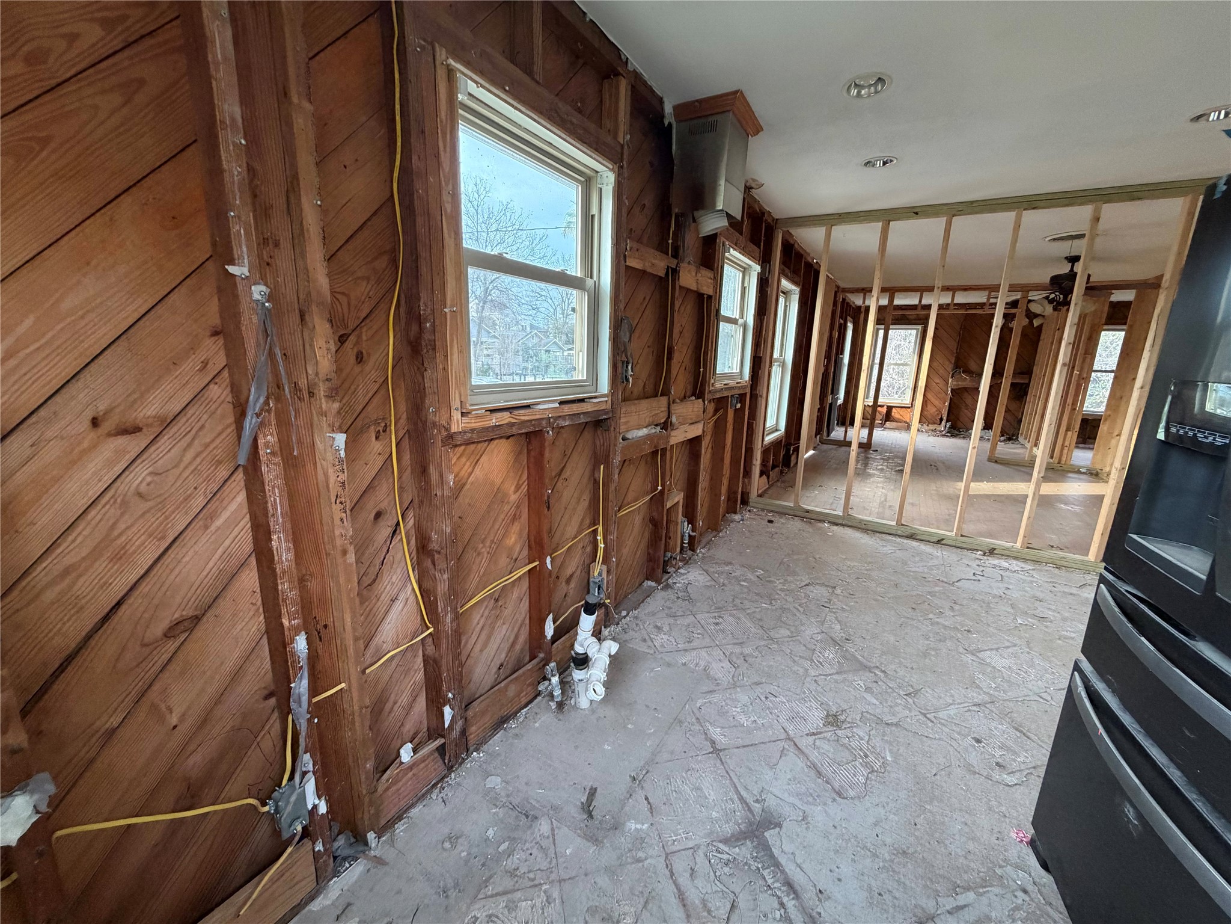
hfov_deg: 102.1
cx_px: 616
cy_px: 462
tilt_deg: -12.4
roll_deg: -2.0
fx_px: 498
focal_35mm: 14
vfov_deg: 85.7
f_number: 2.2
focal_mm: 2.22
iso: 320
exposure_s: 1/72
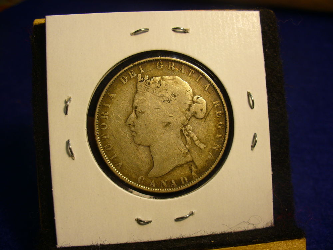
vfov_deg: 38.7
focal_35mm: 37
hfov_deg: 50.1
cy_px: 125
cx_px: 166
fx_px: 356
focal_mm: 6.1
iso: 80
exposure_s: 1/80
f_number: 2.8
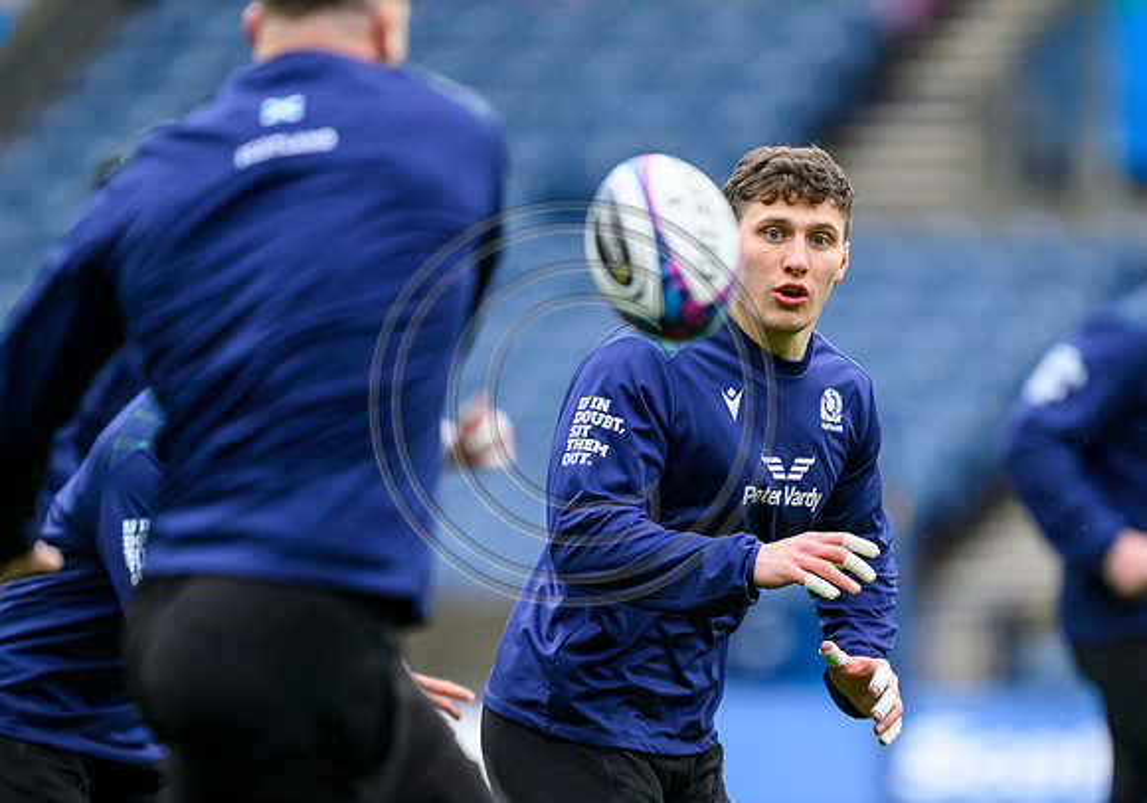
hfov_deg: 3.0
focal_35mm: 668
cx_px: 611
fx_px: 21620
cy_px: 458
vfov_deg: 2.1
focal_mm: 560
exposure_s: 1/1250
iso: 3200
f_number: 4
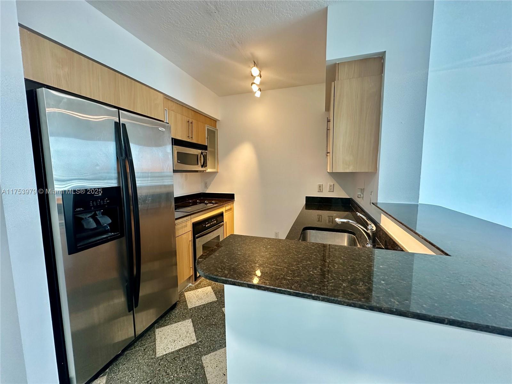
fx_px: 207
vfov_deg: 85.7
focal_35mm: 14
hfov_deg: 102.1
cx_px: 256
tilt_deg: -5.9
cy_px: 192
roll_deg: +0.8
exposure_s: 1/60
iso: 200
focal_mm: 2.22
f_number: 2.2
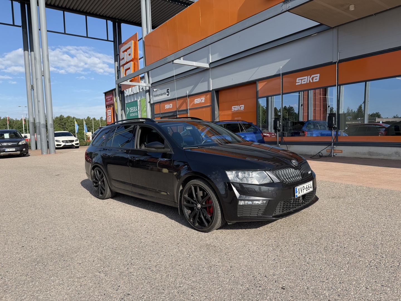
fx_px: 278
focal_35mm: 24
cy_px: 150
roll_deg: +1.2
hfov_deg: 71.6
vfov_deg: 56.8
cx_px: 200
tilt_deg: -4.8
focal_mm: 6.76
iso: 80
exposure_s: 1/3584
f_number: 1.78
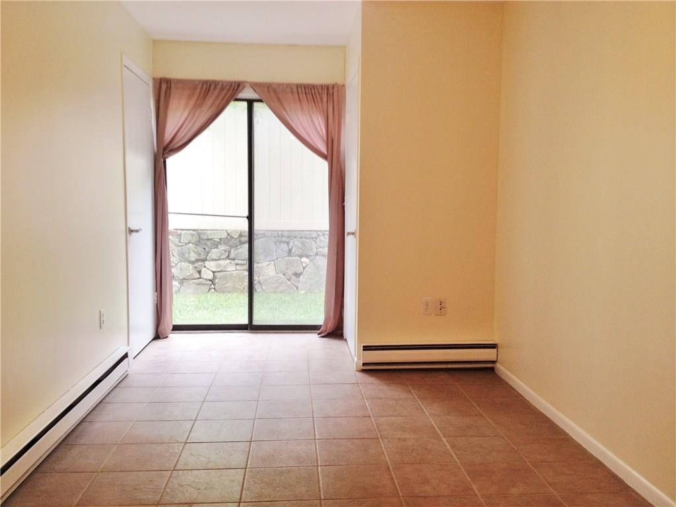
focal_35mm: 35
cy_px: 254
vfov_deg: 40.7
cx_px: 338
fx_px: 683
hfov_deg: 52.6
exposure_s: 1/40
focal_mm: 4.28
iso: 64
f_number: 2.4
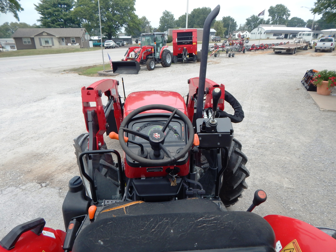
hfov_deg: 76.4
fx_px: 214
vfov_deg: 61.1
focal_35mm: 22
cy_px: 126
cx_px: 168
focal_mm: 4
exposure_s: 1/800
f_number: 3
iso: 125
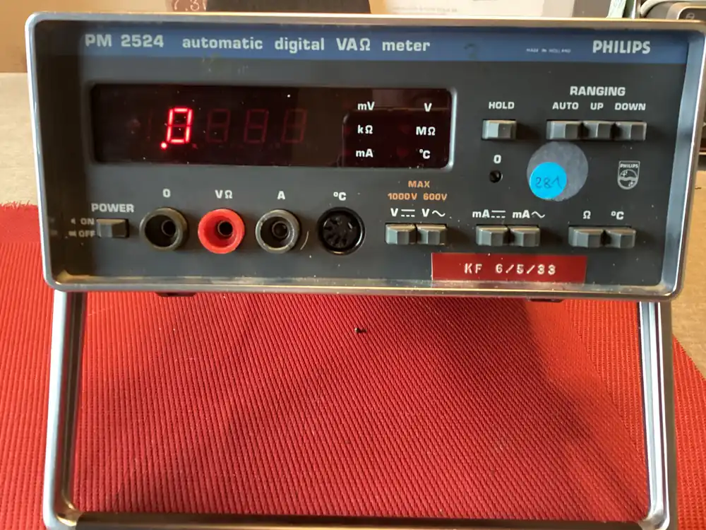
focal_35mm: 31
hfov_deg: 58.4
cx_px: 353
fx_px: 632
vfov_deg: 45.4
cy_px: 265
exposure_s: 1/25
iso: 500
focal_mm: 3.3
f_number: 2.4
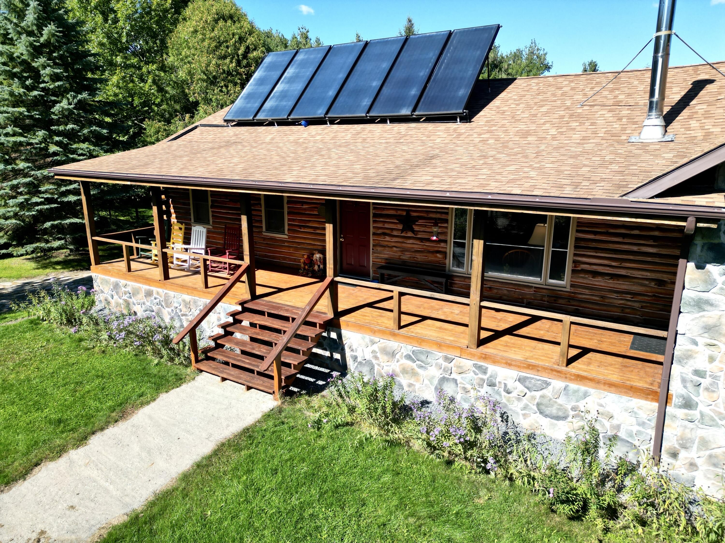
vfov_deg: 56.8
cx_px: 362
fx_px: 503
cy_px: 272
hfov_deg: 71.6
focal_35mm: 24
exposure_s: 1/2000
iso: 130
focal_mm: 6.72
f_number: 1.7
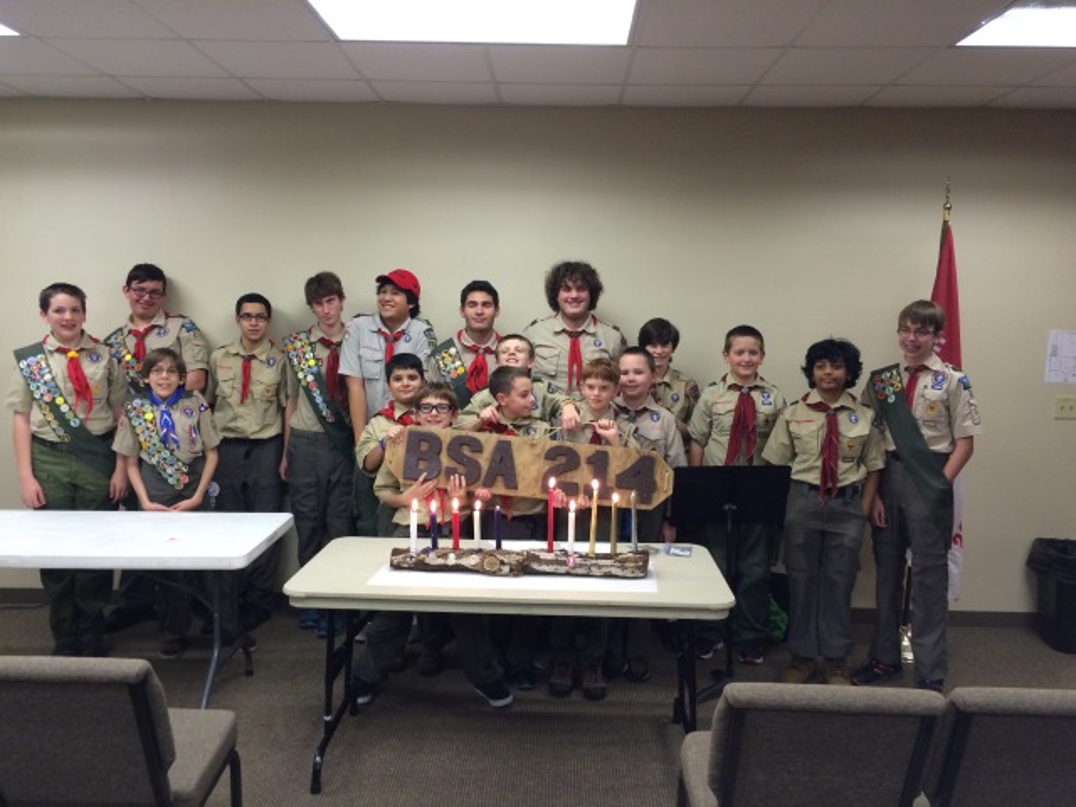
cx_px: 538
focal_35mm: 29
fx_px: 901
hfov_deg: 61.7
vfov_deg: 48.2
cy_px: 404
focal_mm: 4.15
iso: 125
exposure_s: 1/30
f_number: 2.2
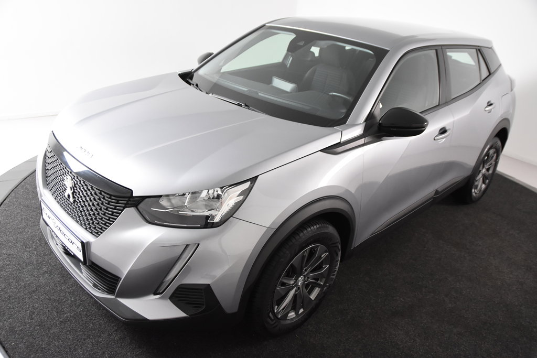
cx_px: 268
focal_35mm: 30
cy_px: 179
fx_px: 448
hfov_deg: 61.9
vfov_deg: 43.6
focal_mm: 20
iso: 1600
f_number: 3.2
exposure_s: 1/50
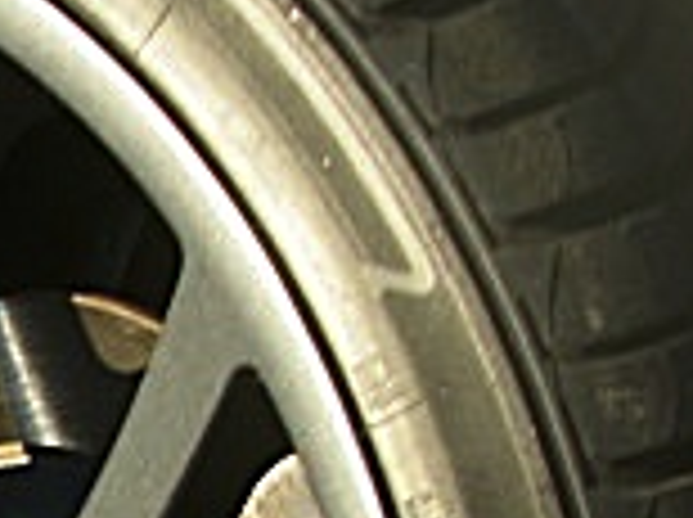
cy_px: 820
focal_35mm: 150
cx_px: -688
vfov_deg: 9.5
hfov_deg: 11.8
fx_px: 2998
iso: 50
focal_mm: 6.3
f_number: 2.8
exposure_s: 1/250
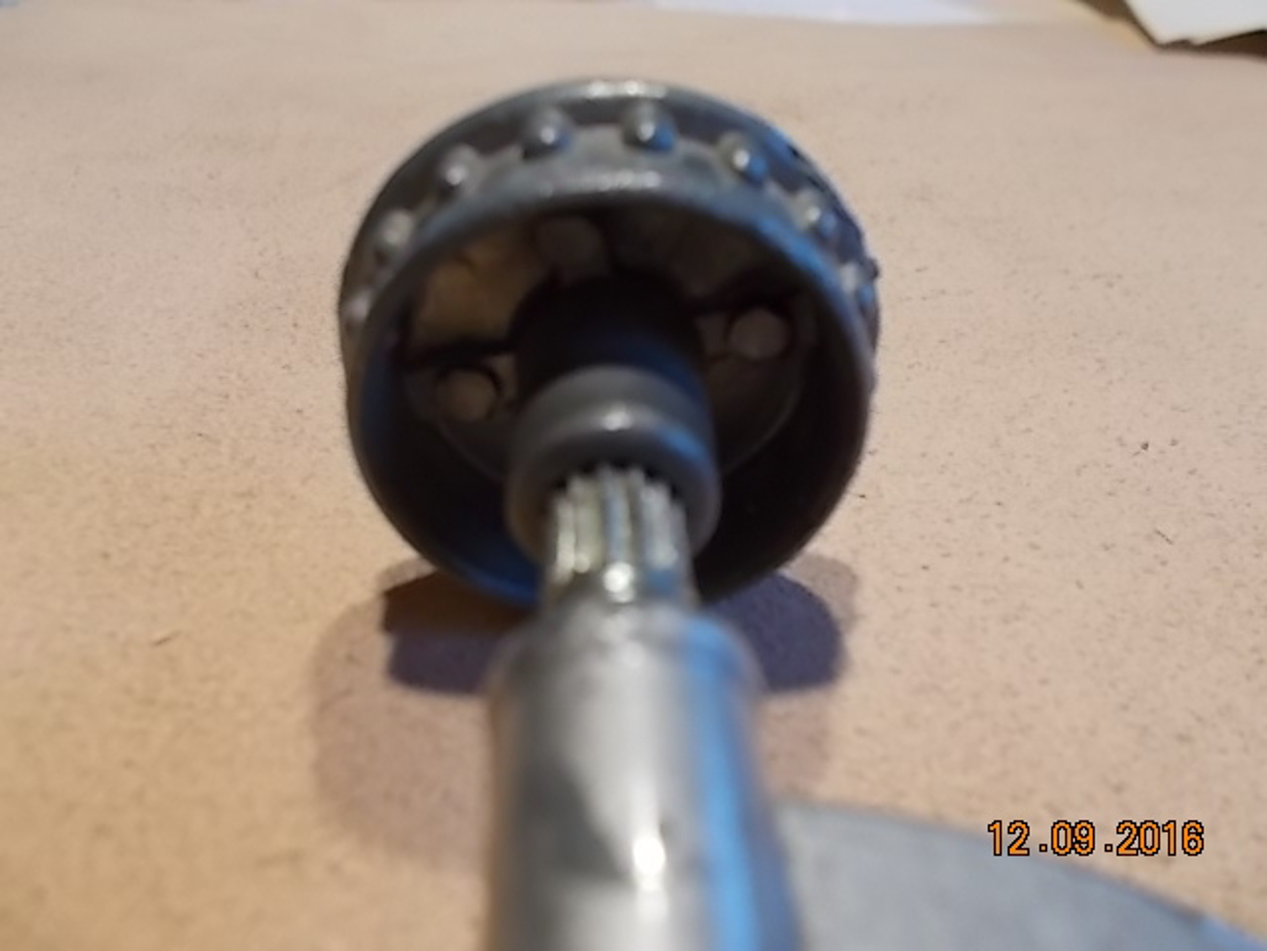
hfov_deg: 67.3
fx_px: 952
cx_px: 634
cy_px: 476
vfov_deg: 53.1
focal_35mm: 26
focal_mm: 4.6
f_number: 3.2
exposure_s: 1/25
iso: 160
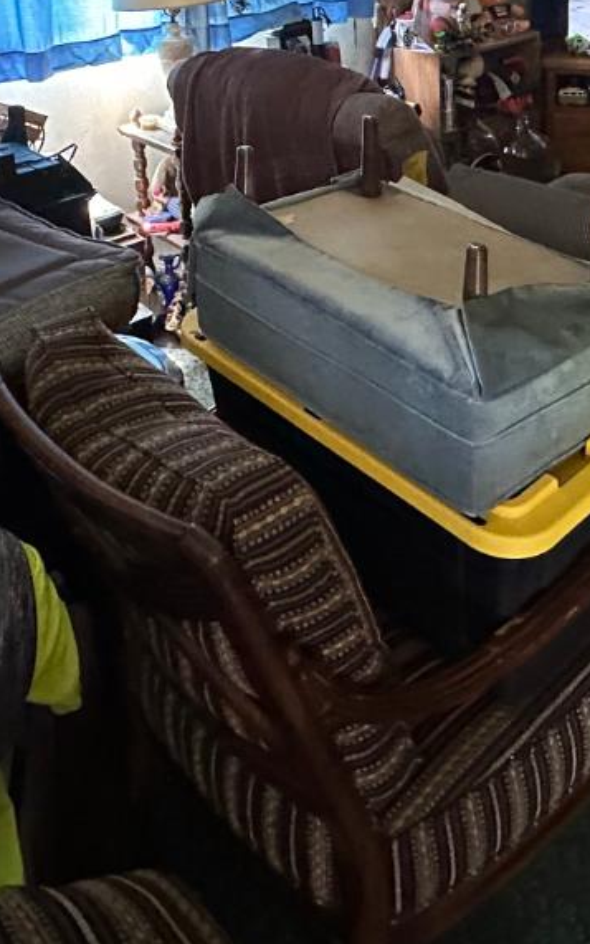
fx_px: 1003
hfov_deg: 32.8
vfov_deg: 44.8
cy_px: 62
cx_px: 283
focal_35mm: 39
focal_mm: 2.22
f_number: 2.2
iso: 800
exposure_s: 1/60
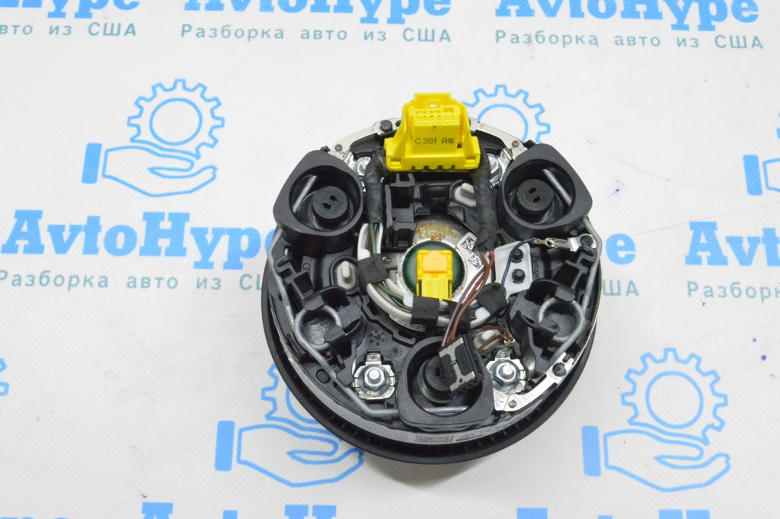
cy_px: 260
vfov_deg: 31.8
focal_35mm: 42
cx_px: 390
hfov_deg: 46.4
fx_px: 909
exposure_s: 1/15
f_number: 20
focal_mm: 28
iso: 6400
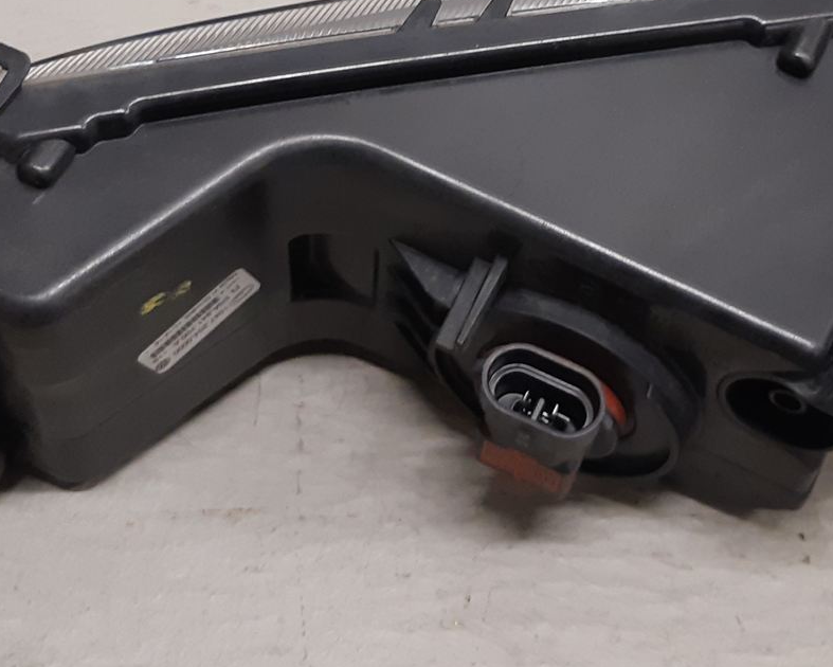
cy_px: 103
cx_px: 481
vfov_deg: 22.7
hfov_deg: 28.7
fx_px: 1628
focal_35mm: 66
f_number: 1.7
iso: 160
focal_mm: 3.93
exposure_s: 1/50
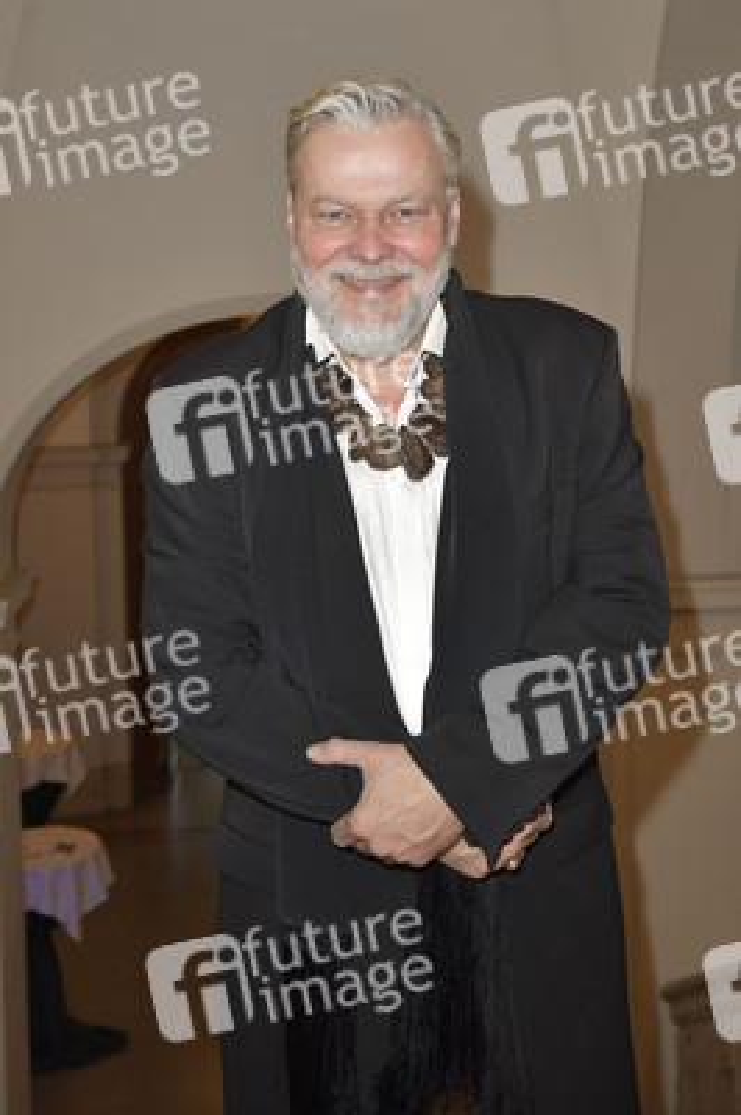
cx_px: 370
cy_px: 558
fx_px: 1484
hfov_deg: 28.0
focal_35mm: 48
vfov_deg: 41.1
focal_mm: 48
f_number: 5.6
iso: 1250
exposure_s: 1/200
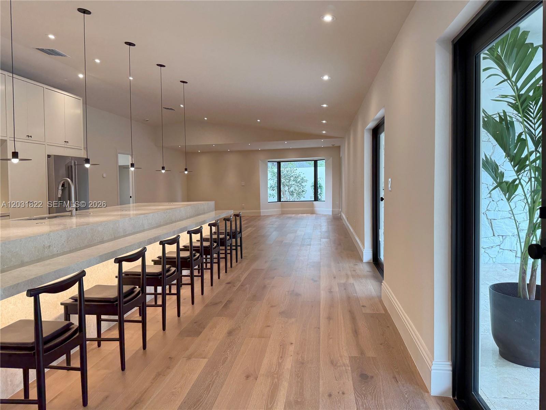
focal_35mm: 24
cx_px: 273
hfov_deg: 71.6
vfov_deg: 56.8
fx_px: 379
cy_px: 205
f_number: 1.78
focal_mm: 6.76
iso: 125
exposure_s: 1/120
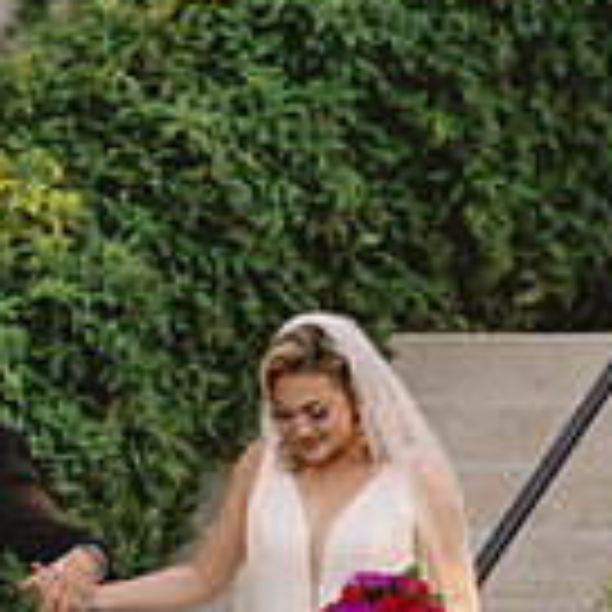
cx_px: 130
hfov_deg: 3.4
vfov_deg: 3.4
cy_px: 333
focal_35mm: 523
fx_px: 10461
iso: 500
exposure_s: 1/320
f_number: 3.5
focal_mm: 186
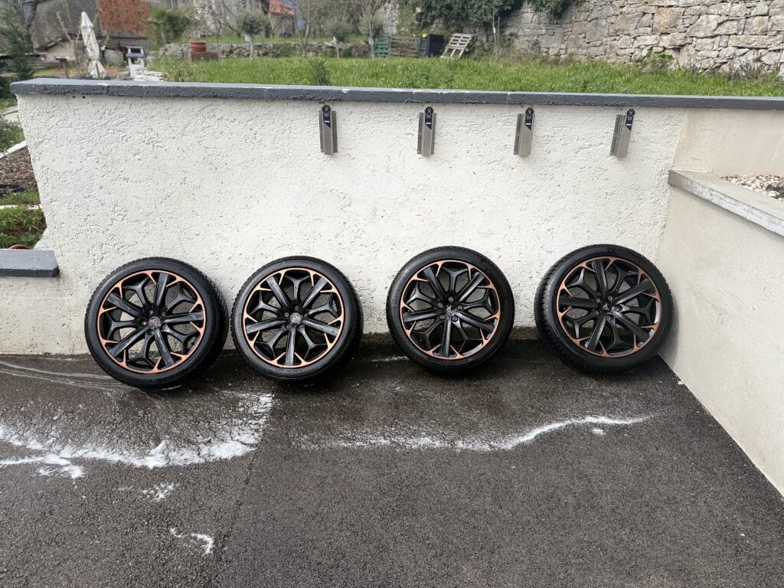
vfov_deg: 56.8
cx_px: 392
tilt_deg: -24.1
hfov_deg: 71.6
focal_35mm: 24
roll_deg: -0.5
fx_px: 544
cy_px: 294
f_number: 1.78
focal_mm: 6.76
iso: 80
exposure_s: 1/3021
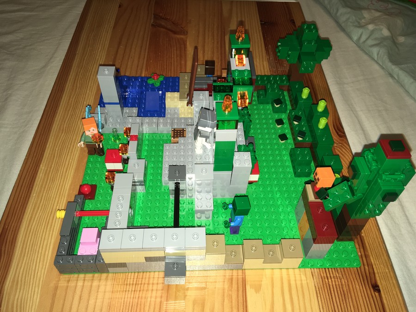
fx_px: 349
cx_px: 208
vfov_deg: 48.2
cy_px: 156
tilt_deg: -49.5
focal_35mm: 29
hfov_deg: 61.7
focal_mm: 4.15
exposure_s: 1/33
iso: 32
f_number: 2.2
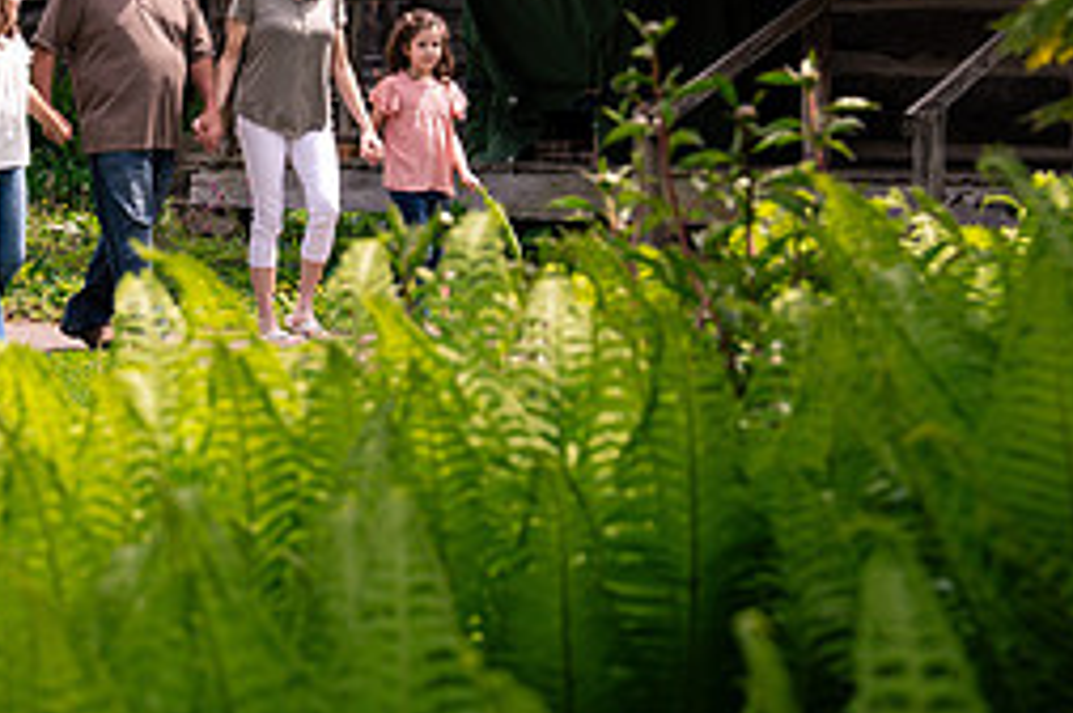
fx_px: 4882
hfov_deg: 12.5
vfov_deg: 8.3
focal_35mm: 164
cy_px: 176
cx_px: 254
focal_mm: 70
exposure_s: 1/250
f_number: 5
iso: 100
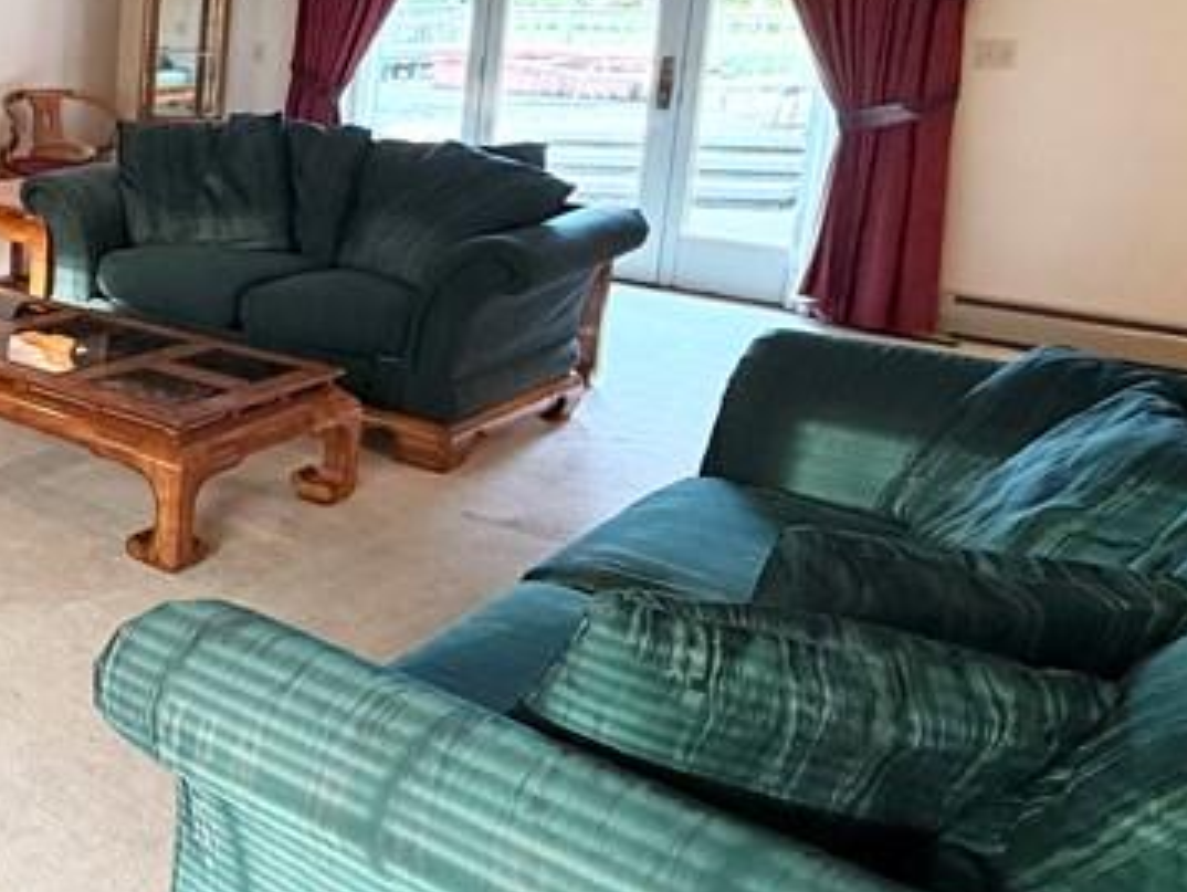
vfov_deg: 35.0
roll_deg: -0.8
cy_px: 189
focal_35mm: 40
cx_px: -229
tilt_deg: -8.8
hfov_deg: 36.4
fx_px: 1373
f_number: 2.2
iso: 400
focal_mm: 2.22
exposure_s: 1/60
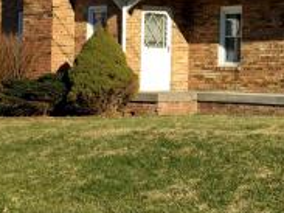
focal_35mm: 92
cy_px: 34
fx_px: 754
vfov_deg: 15.9
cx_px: 303
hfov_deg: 20.4
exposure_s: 1/1464
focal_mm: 4.15
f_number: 2.2
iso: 32
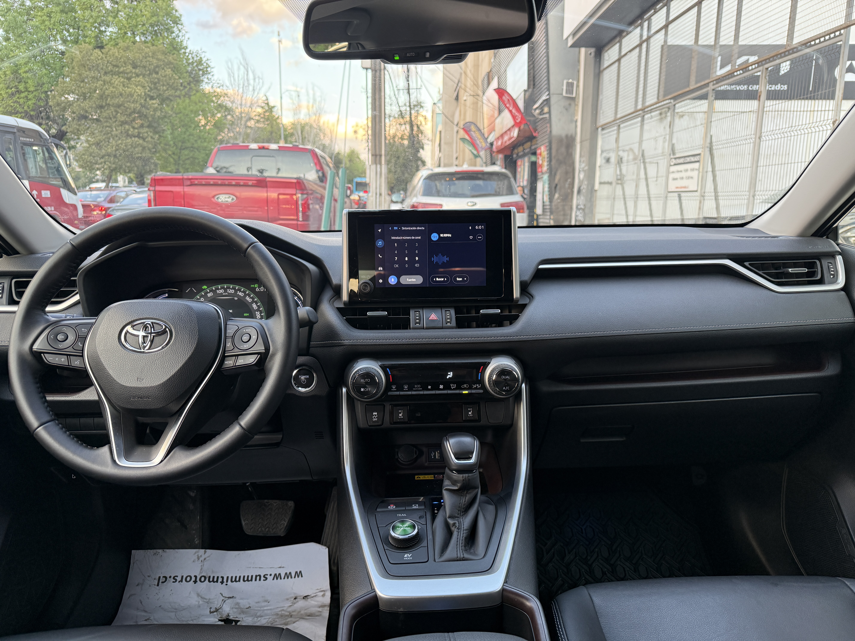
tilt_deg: -11.3
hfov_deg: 71.6
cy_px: 320
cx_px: 428
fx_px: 593
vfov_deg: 56.8
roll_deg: -0.2
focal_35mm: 24
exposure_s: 1/101
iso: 200
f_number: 1.78
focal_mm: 6.76
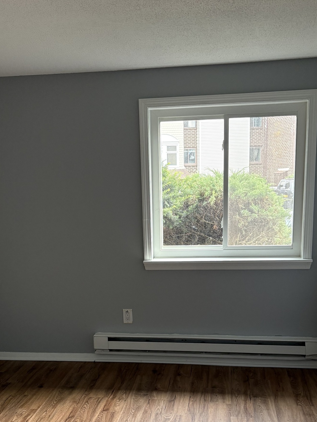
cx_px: 150
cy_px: 294
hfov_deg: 34.4
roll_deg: +1.5
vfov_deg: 43.9
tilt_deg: -10.9
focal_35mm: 42
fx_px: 513
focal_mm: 5.96
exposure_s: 1/60
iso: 160
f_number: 1.6
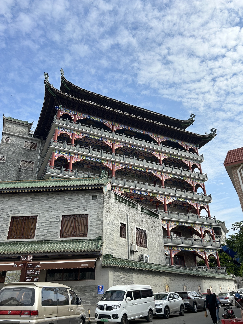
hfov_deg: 53.1
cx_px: 122
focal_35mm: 26
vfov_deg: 67.3
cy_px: 162
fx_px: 243
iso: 50
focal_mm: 5.7
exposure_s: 1/4115
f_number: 1.5
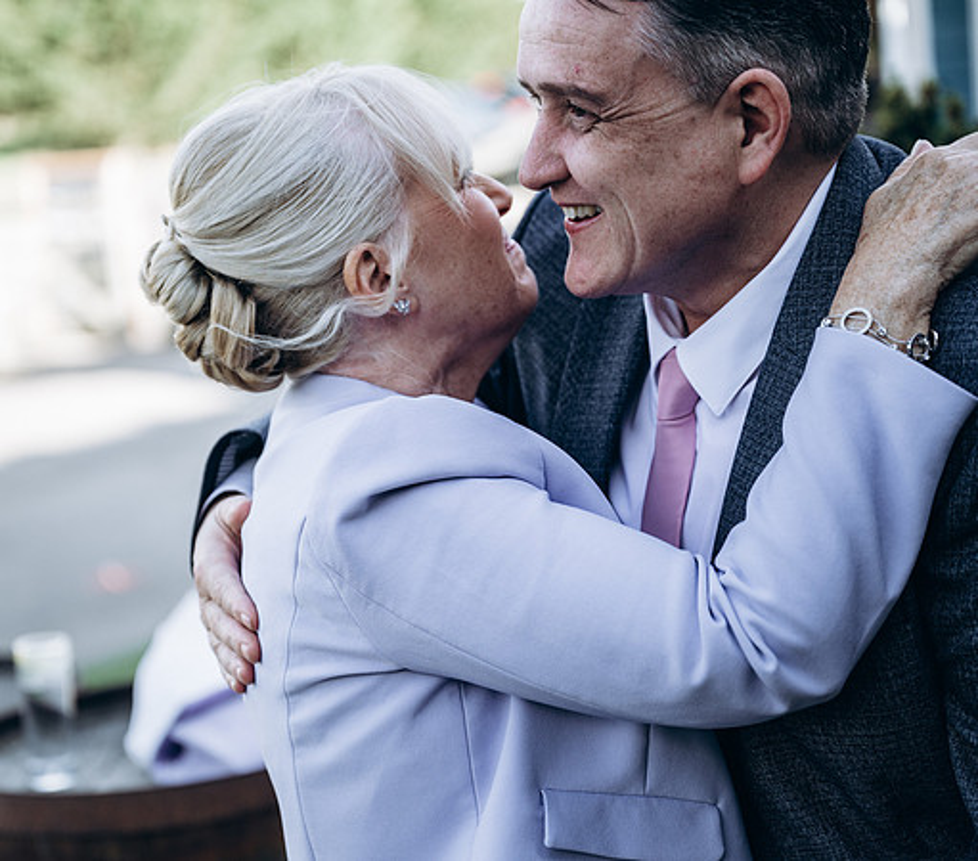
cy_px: 430
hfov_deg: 21.9
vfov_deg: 19.4
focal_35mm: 83
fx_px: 2514
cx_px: 331
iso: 125
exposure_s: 1/250
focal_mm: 70
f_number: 2.8
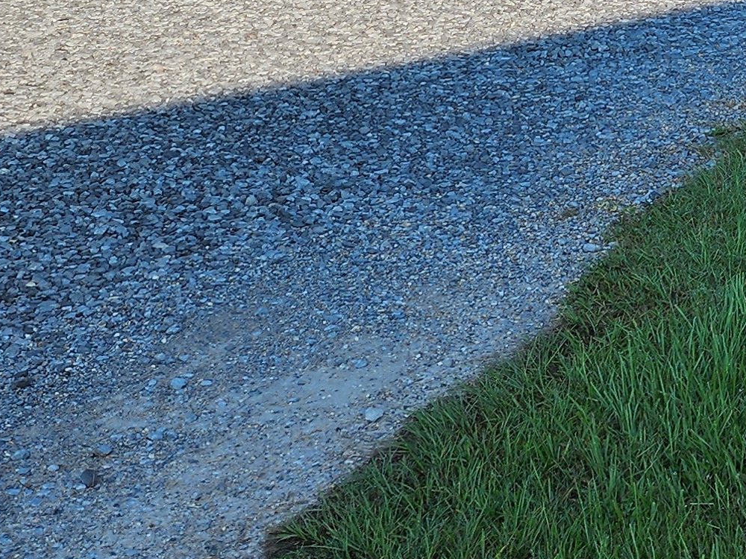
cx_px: 956
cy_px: -375
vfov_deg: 14.5
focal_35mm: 92
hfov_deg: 19.7
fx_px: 1983
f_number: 1.8
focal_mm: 6.4
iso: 12
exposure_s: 1/748
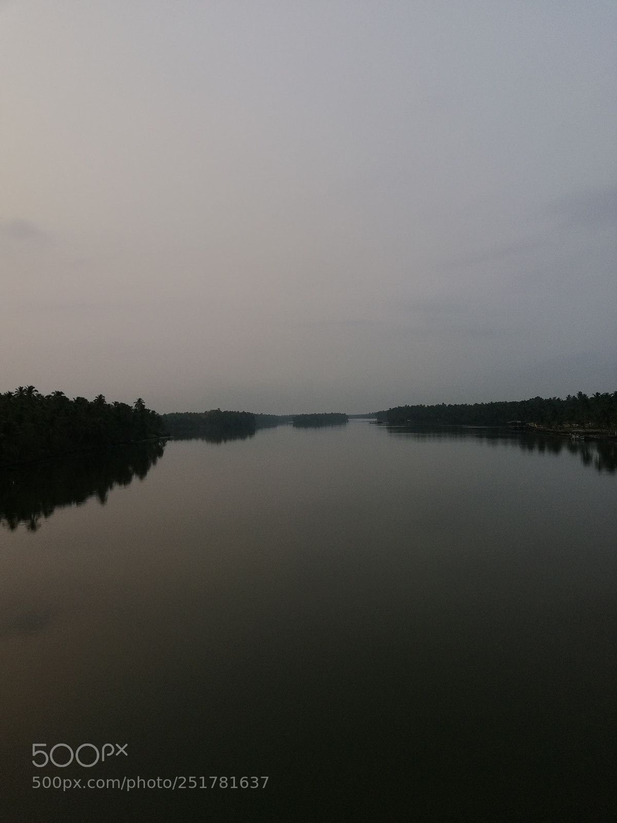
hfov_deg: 51.4
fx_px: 642
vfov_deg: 65.3
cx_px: 308
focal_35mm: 27
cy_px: 412
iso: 50
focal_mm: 3.81
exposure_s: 1/208
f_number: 2.2
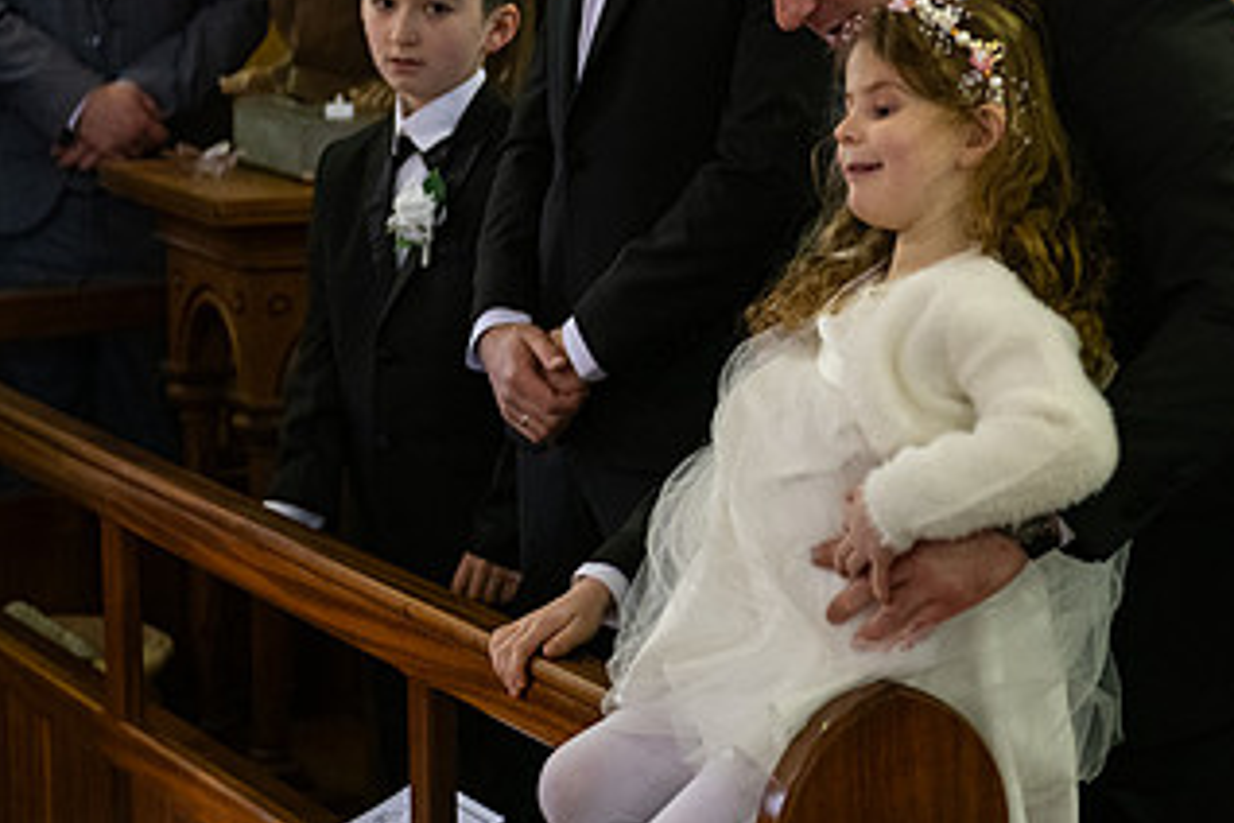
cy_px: 347
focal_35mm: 113
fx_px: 3873
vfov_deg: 12.1
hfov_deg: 17.9
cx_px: 1021
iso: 1250
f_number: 3.5
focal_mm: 62
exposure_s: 1/160
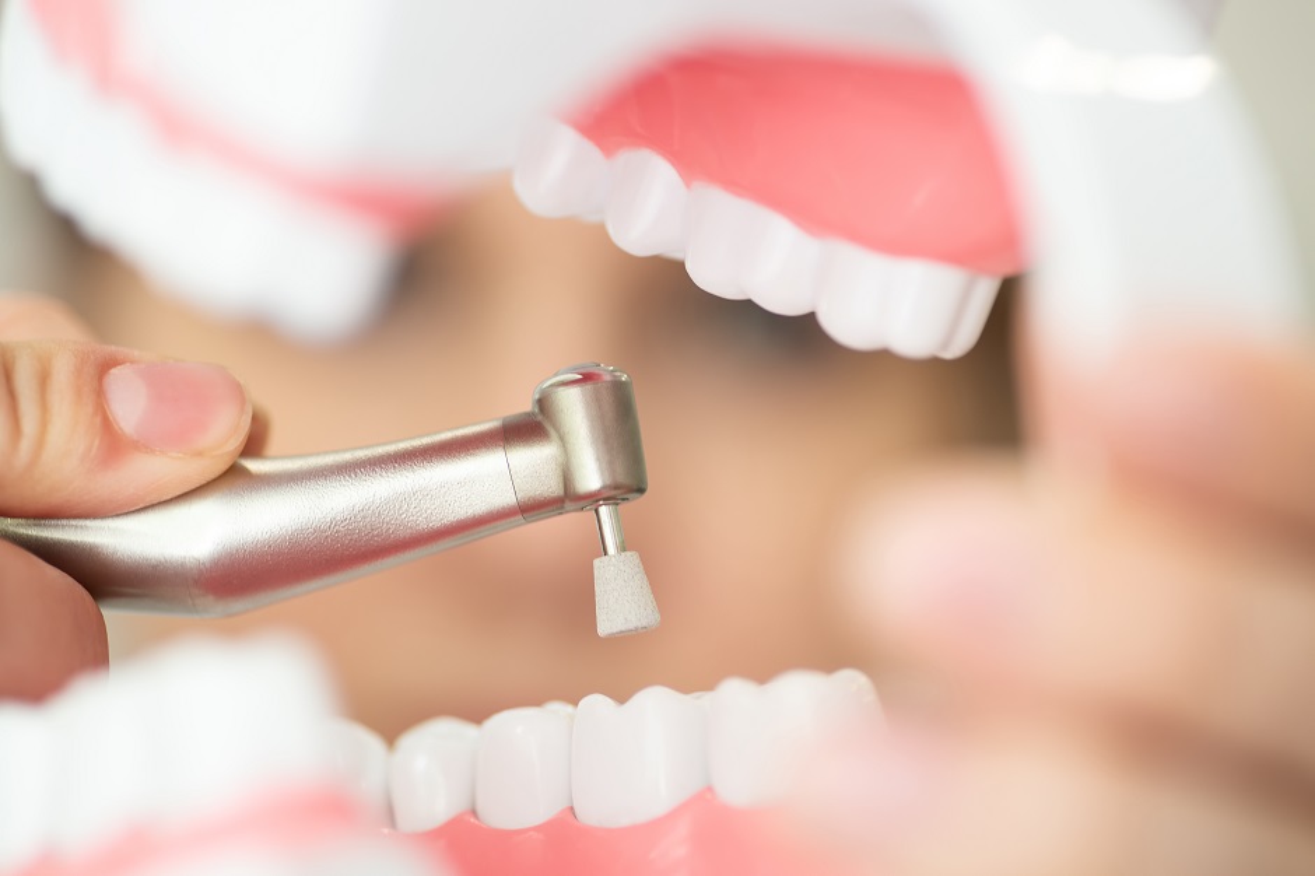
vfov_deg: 15.2
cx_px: 658
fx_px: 3286
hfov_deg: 22.6
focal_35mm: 90
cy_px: 438
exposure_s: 1/100
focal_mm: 90
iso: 160
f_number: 4.5
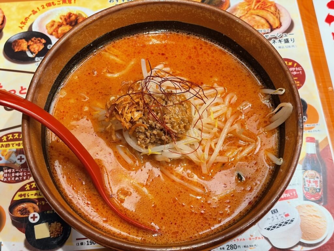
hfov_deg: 36.8
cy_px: 126
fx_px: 502
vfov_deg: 28.0
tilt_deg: -65.2
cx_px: 167
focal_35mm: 52
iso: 125
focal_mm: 5.96
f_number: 1.6
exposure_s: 1/33
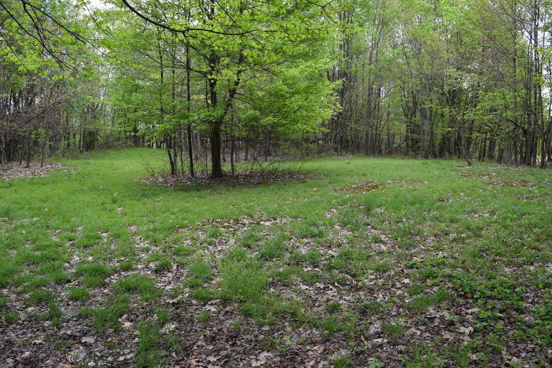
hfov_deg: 67.4
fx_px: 414
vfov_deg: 47.9
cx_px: 276
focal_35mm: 27
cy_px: 184
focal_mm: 18
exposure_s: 1/200
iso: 400
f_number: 7.1
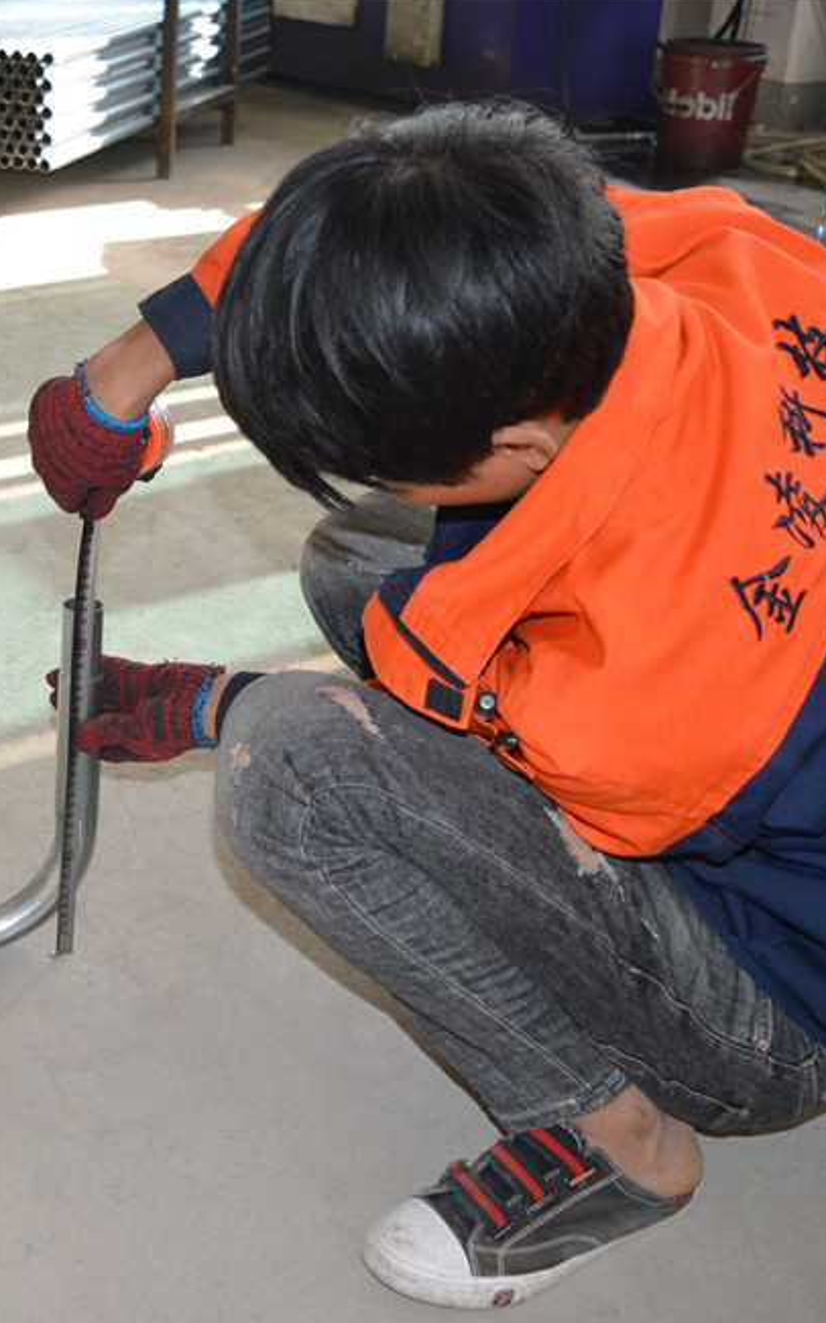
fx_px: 1694
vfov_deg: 42.7
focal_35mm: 47
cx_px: 63
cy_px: 666
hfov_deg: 26.4
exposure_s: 1/125
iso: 160
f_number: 4
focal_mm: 20
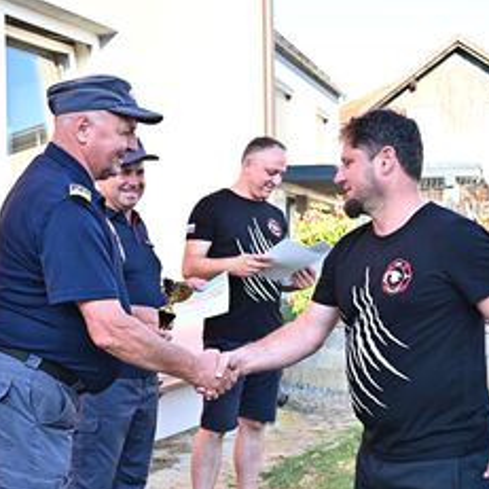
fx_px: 927
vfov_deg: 29.5
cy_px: 298
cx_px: 216
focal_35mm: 58
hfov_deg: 29.5
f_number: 4
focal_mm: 35
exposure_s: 1/2500
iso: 1600
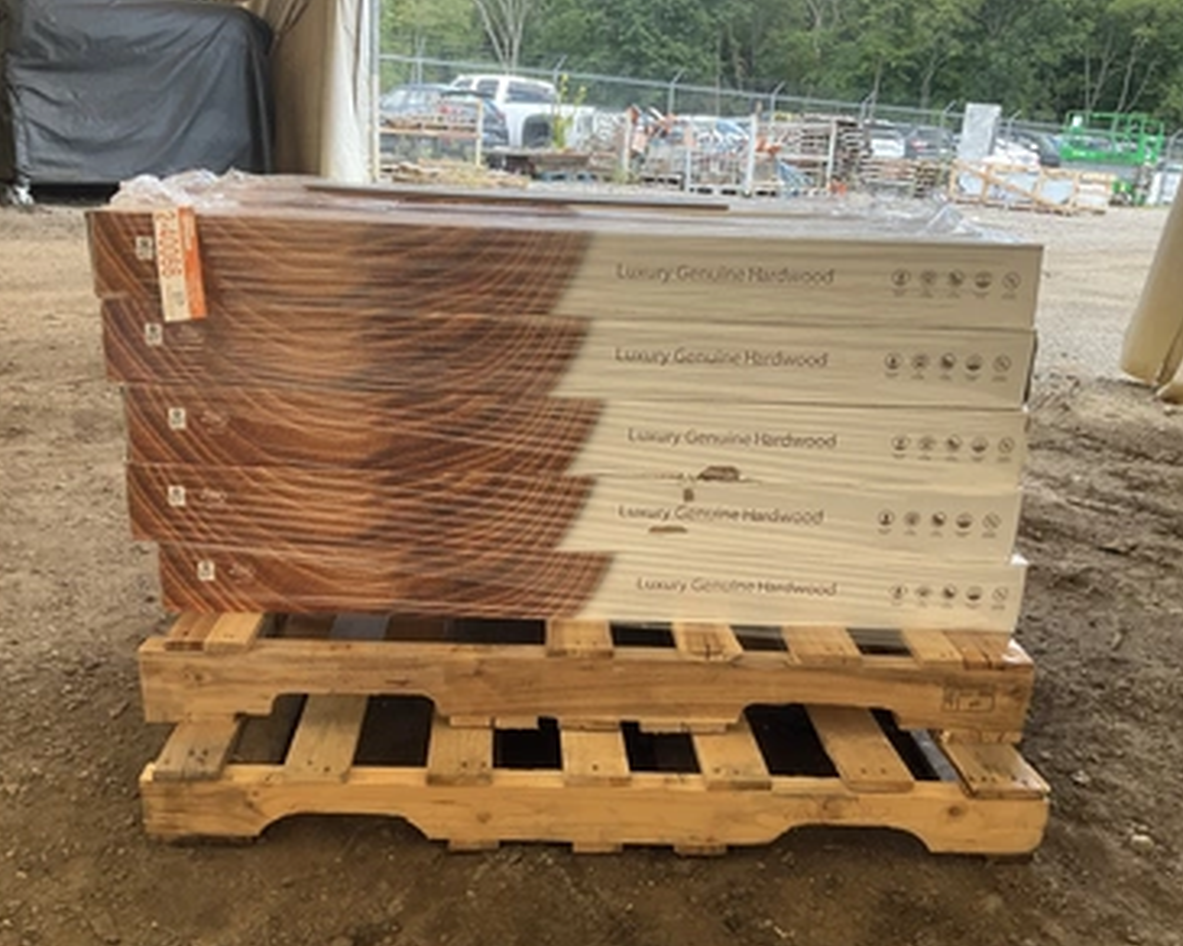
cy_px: 483
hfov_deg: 57.1
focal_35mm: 31
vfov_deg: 47.1
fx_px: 1085
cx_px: 548
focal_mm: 3
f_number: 1.8
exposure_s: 1/122
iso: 25
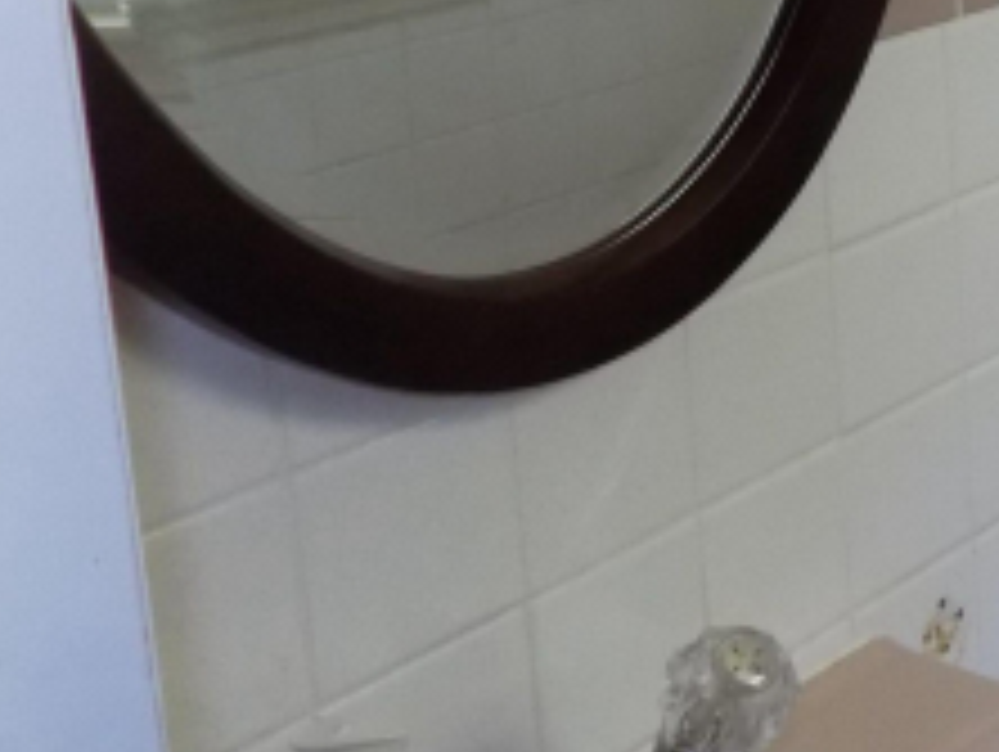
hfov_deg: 23.2
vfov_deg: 20.8
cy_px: 32
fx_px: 1993
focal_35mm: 69
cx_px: 1456
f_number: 3.1
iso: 320
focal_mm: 4
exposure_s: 1/30
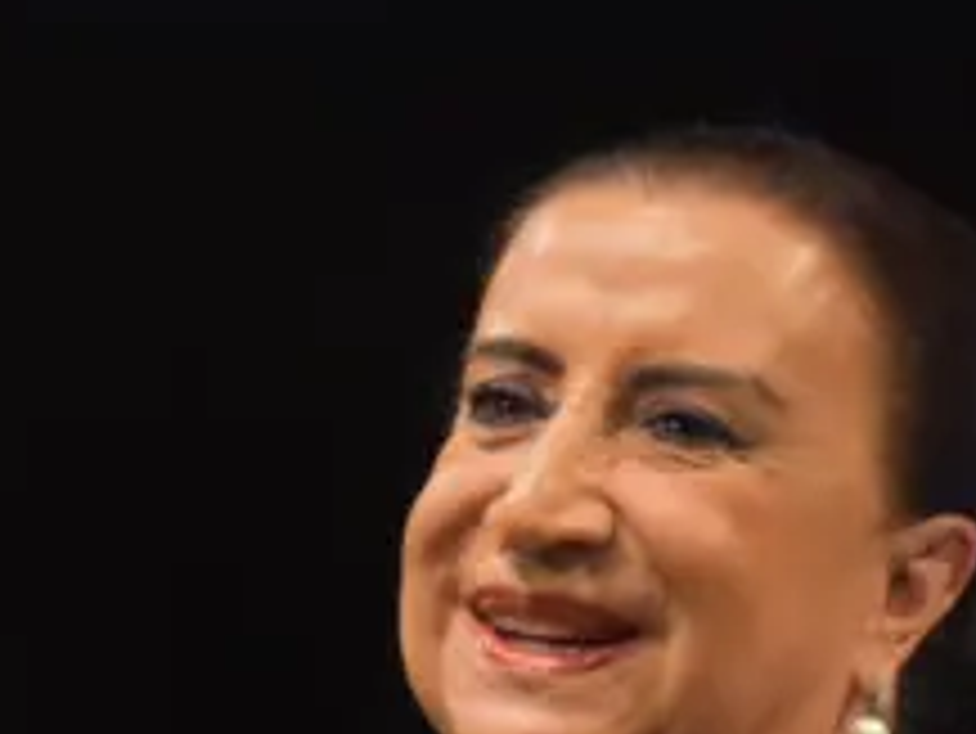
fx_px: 13991
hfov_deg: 4.0
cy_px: 946
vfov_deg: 3.0
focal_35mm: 496
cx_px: -81
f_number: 5.3
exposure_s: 1/250
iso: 4500
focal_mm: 85
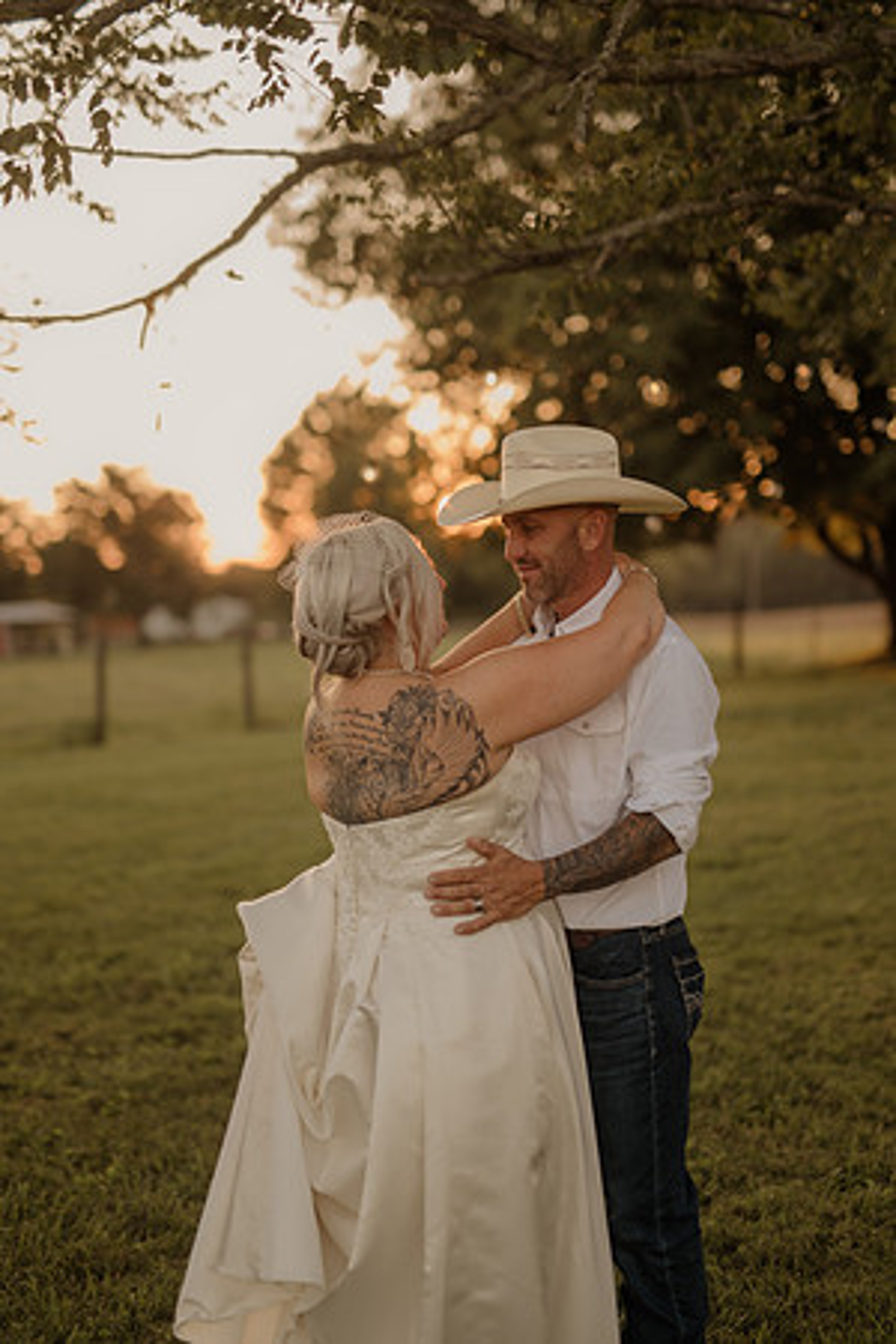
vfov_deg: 39.6
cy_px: 672
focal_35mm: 50
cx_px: 448
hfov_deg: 27.0
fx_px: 1867
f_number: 2.8
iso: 200
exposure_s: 1/400
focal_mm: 50
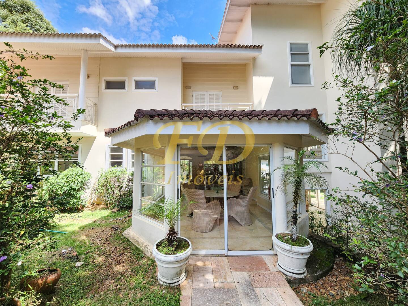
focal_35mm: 13
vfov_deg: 89.9
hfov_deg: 106.2
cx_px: 204
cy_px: 153
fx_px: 153
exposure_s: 1/157
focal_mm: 2.2
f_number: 2.2
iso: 50
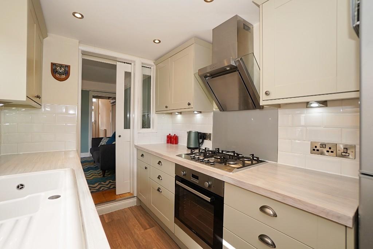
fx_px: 155
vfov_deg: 77.3
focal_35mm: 15
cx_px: 186
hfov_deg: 100.4
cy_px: 124
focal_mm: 10
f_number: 4
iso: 500
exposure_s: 1/160
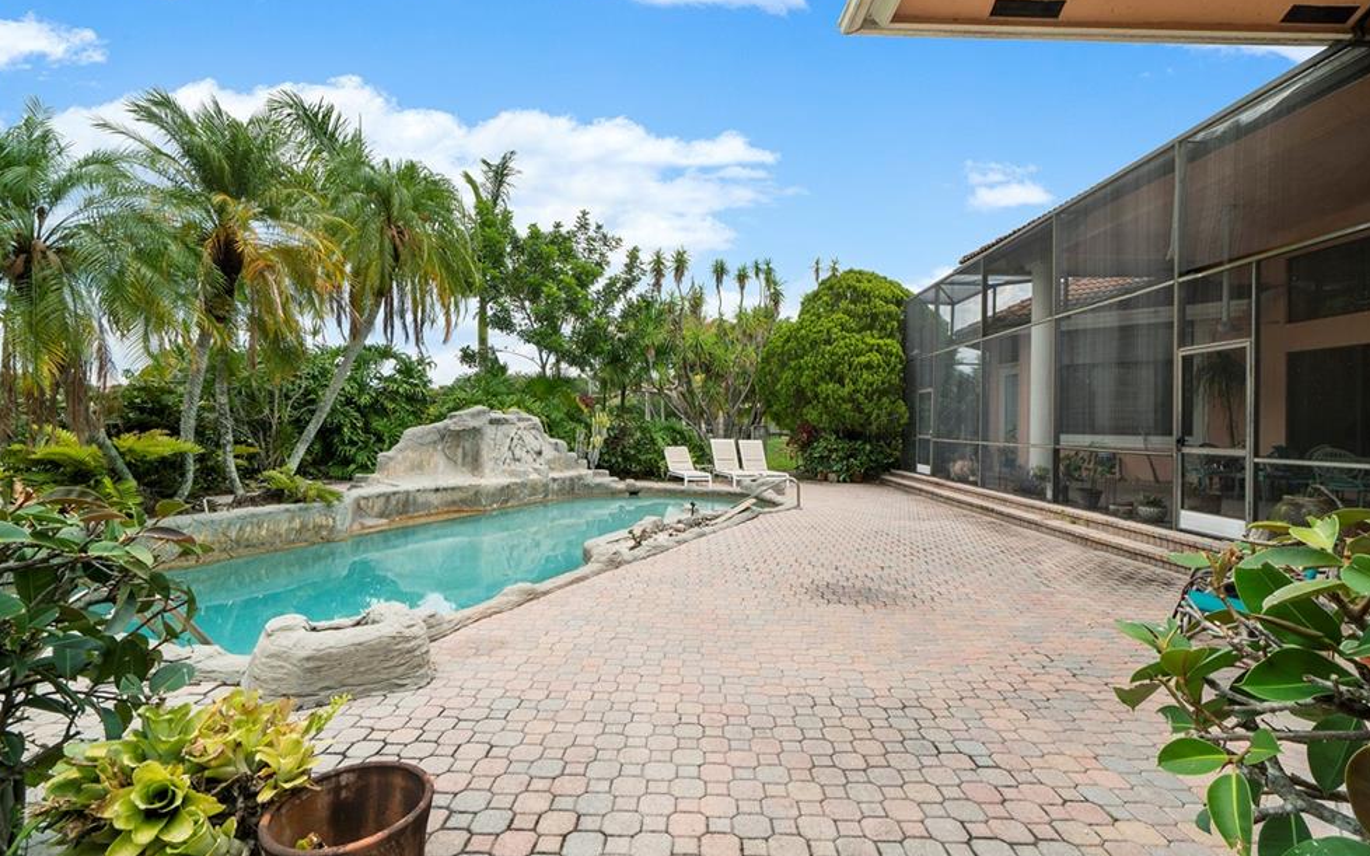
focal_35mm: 16
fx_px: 597
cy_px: 415
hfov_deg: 97.8
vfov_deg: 71.2
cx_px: 706
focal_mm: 10
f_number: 11
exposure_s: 1/160
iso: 100
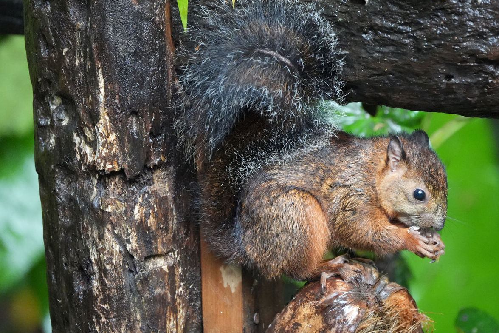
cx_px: 326
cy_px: 157
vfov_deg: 2.8
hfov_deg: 4.2
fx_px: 6832
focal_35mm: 493
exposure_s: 1/100
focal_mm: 362
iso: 12800
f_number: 6.3
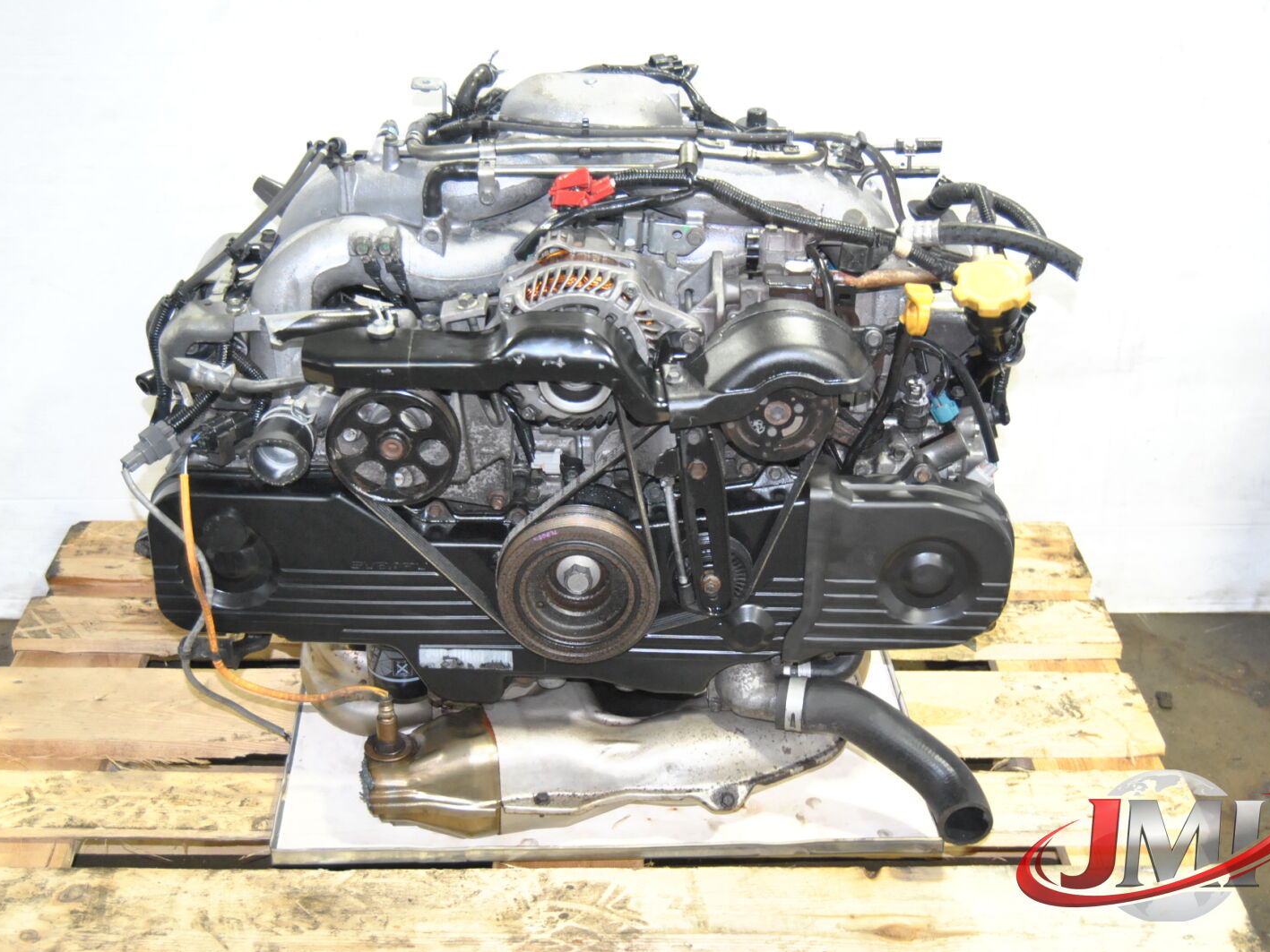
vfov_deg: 28.8
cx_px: 636
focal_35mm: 51
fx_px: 1855
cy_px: 474
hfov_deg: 37.8
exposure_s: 1/60
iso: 800
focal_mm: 31
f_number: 5
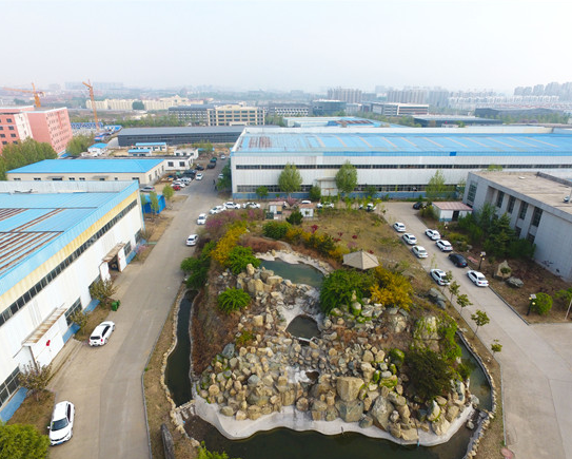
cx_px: 280
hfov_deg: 77.6
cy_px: 230
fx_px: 356
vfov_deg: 65.6
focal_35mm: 21
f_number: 2.8
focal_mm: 3.61
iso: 100
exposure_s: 1/472
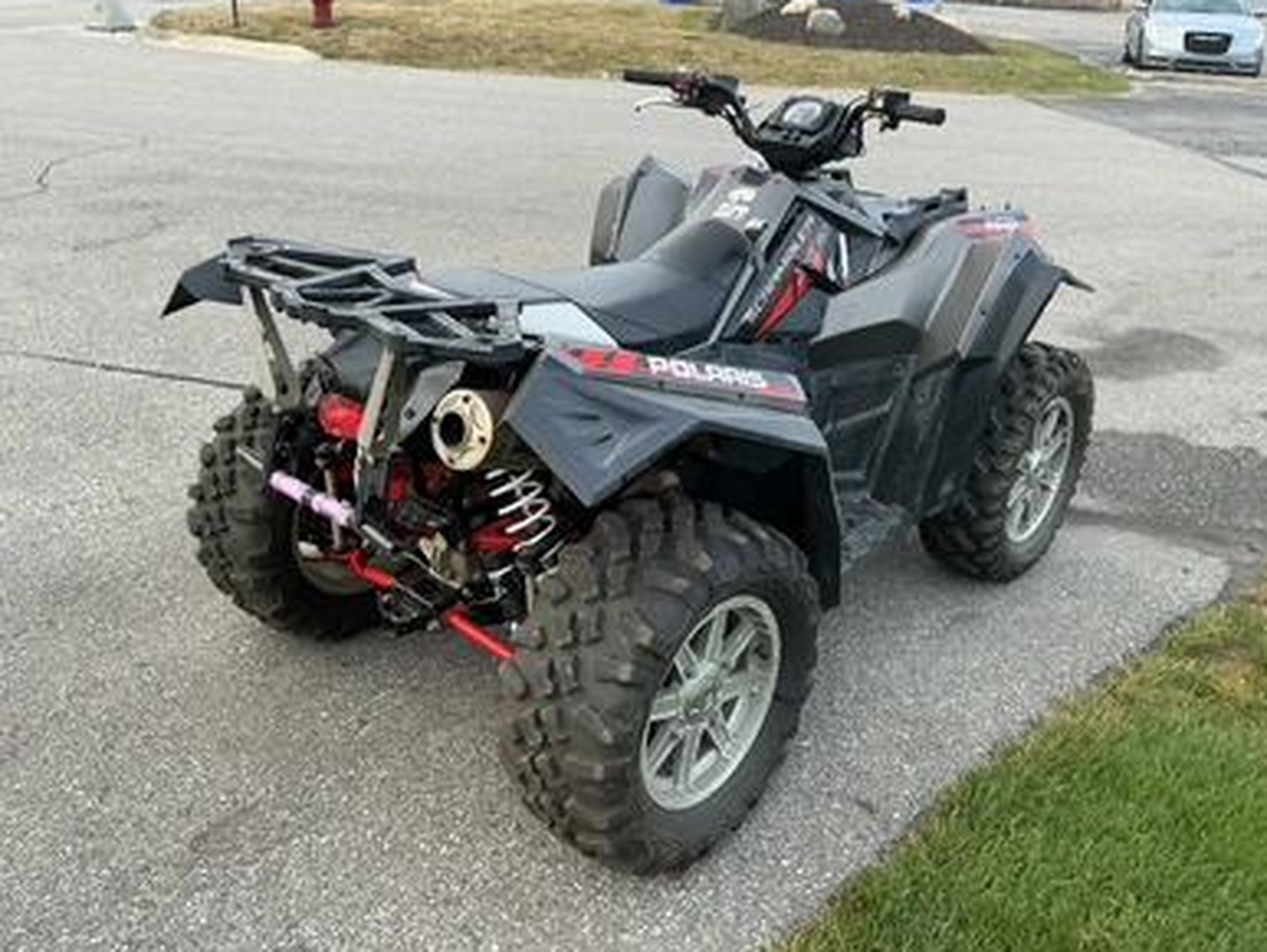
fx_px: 1062
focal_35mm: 29
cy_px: 466
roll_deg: -1.4
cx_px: 630
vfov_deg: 48.3
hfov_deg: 61.6
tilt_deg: -23.7
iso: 40
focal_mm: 3
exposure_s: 1/122
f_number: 1.8
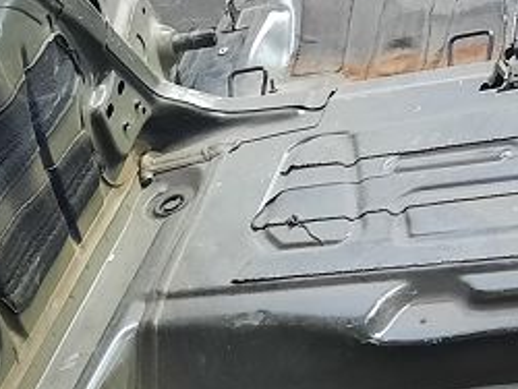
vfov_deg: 12.0
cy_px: 532
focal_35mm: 120
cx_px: 39
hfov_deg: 16.2
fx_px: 1797
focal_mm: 4.6
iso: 400
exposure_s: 1/33
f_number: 2
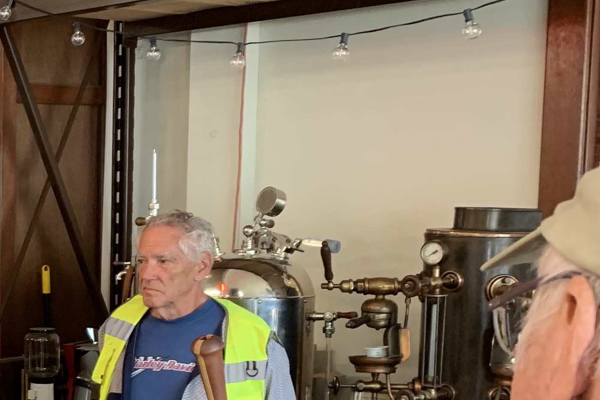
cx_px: -193
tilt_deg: -4.9
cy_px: 376
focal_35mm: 78
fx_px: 1300
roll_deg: +1.4
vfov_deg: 17.2
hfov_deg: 22.9
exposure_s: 1/60
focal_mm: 4.25
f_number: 1.8
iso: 200
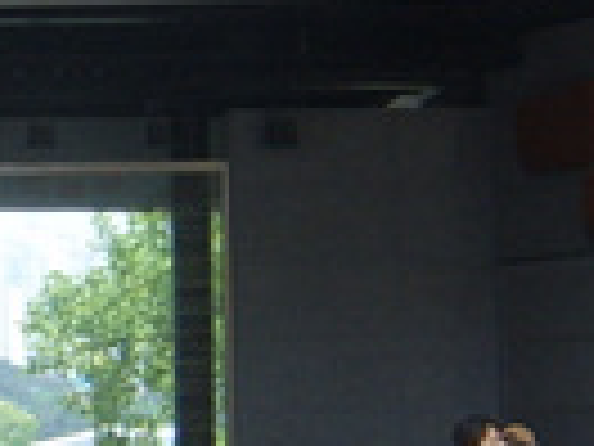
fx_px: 3072
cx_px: -346
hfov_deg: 10.6
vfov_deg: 8.3
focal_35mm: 179
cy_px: 306
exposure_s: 1/90
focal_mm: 6.2
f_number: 6
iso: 63
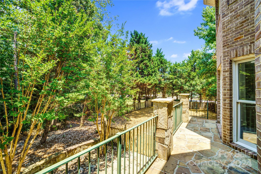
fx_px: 109
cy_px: 87
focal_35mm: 15
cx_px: 130
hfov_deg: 100.4
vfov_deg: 77.3
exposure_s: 1/200
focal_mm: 10
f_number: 9
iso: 250
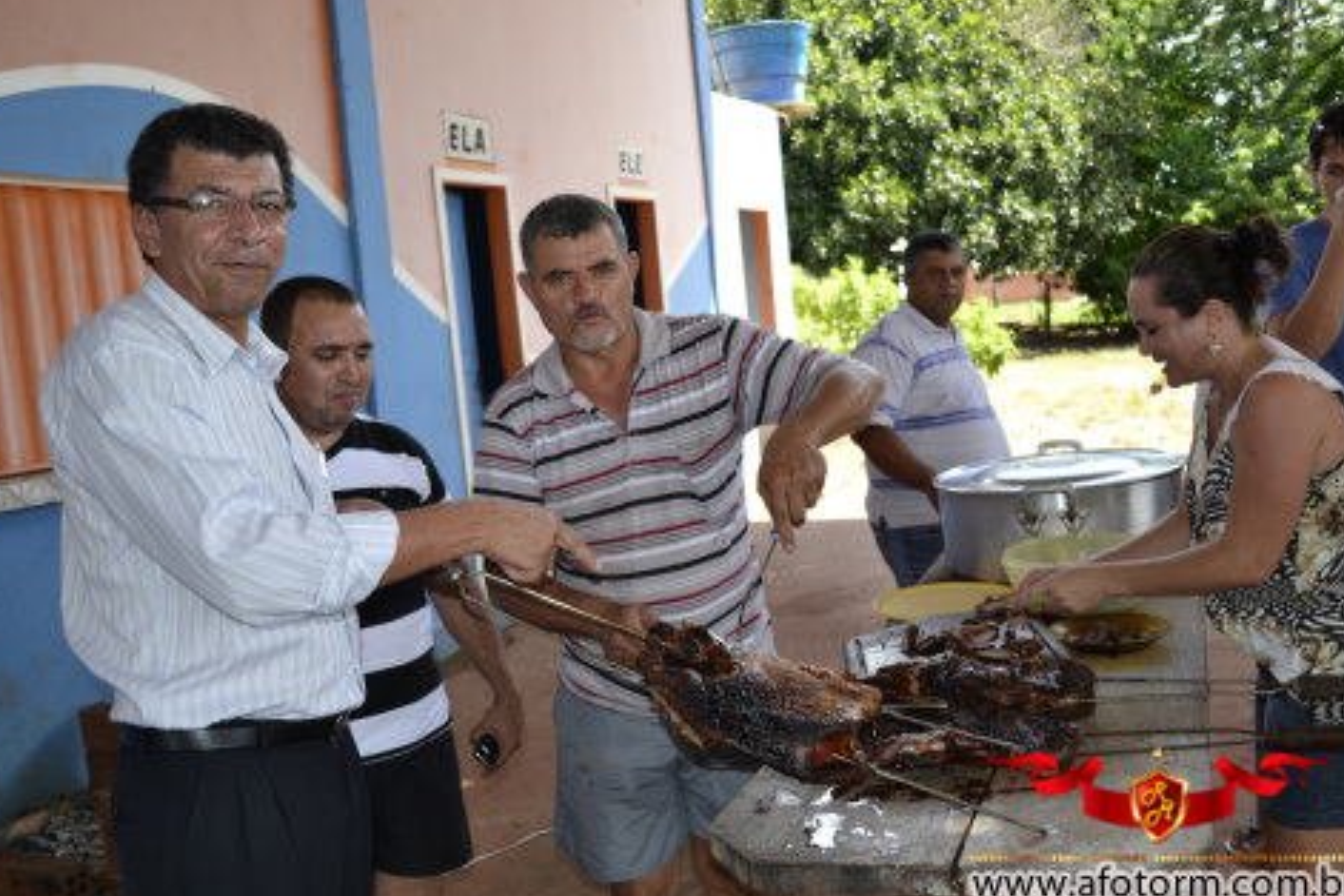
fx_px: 1307
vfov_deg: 37.8
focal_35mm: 35
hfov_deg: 54.4
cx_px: 671
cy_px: 469
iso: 100
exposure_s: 1/125
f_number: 4
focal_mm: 22
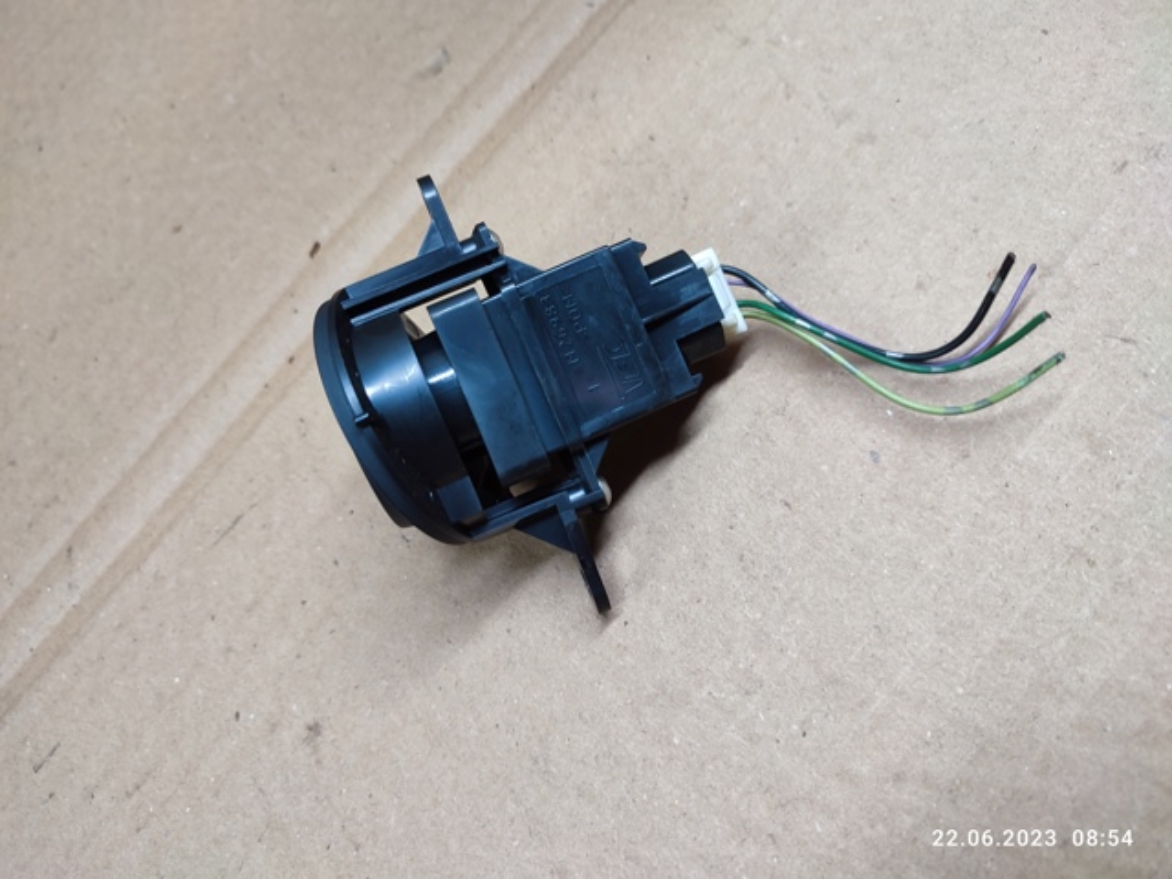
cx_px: 586
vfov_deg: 54.9
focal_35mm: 25
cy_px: 440
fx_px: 846
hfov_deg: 69.4
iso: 235
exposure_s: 1/30
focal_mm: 6.04
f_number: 1.9
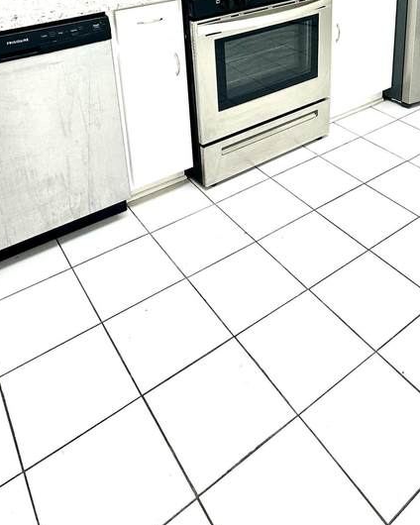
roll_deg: +0.8
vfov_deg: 48.7
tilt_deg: -20.8
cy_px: 56
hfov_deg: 44.1
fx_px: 513
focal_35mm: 33
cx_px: 270
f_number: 2.2
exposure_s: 1/120
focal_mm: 2.22
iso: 100
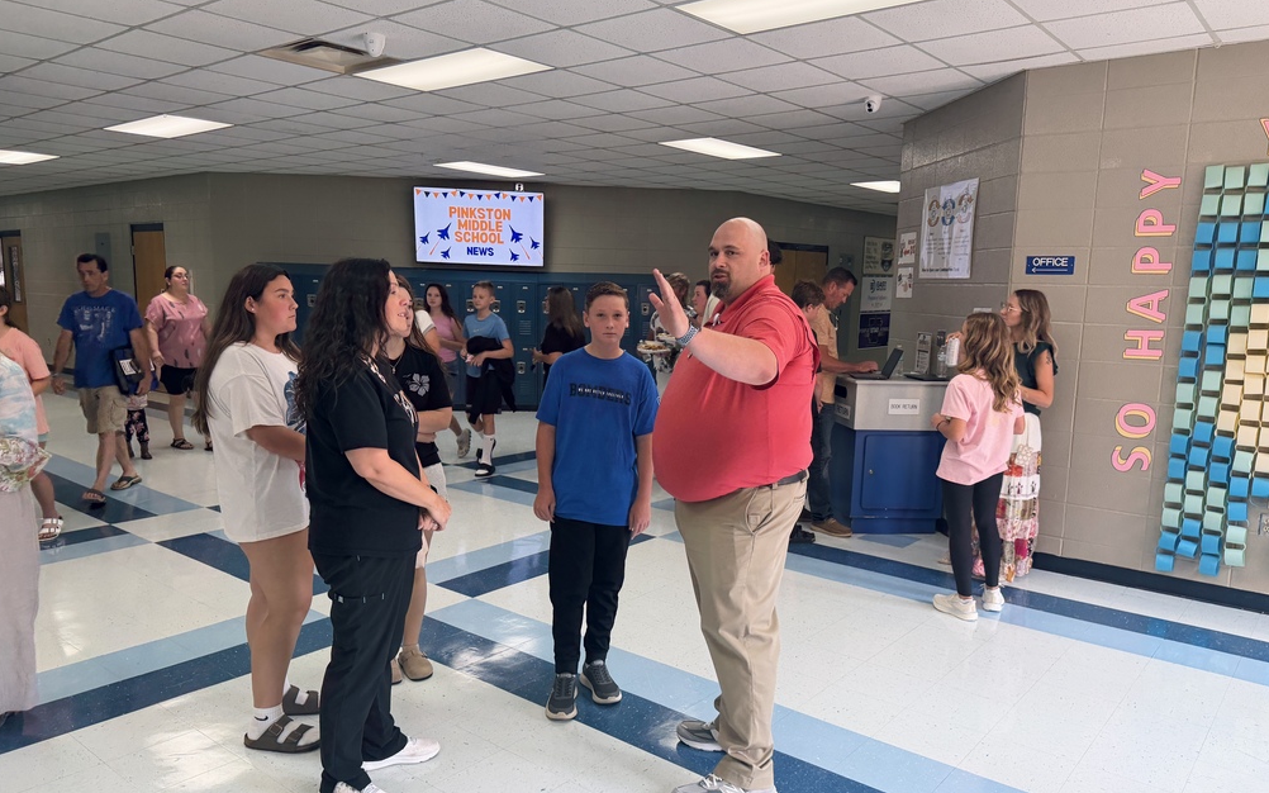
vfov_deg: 47.5
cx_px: 624
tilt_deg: -8.9
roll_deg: -1.4
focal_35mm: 26
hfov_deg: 70.4
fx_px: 899
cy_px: 429
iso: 160
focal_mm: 6.76
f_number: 1.78
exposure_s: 1/120
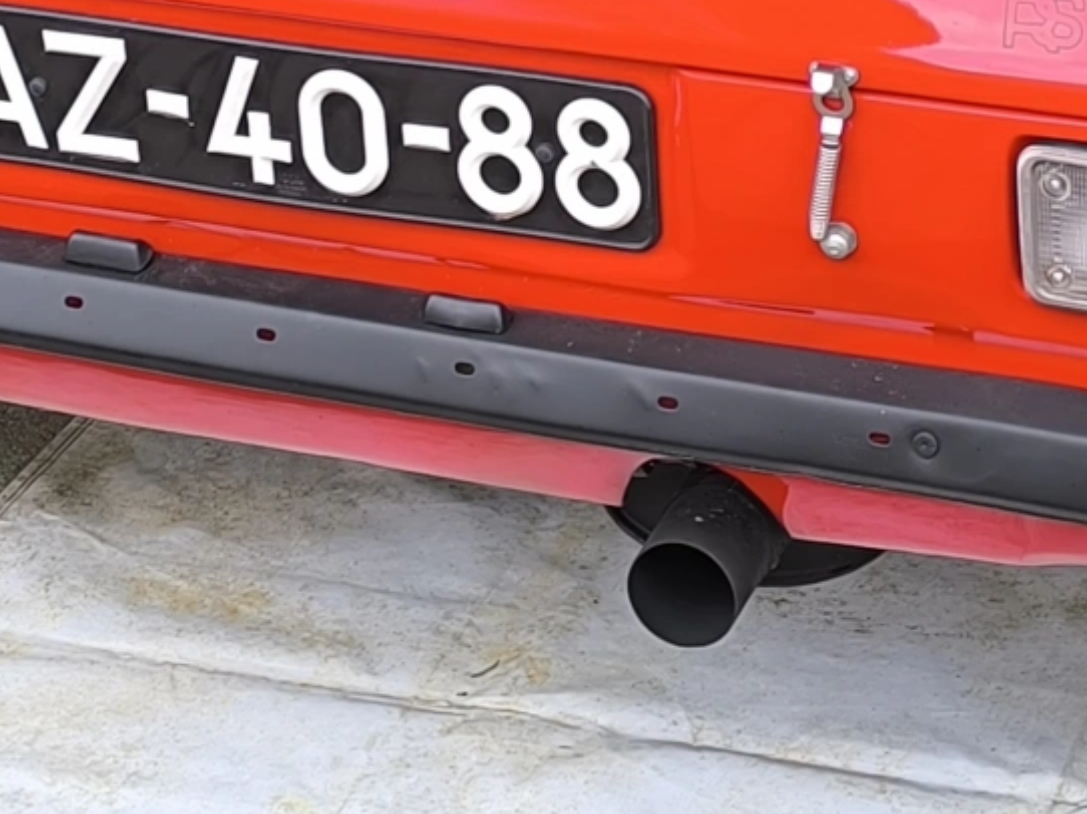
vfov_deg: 11.3
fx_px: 3892
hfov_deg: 15.9
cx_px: 680
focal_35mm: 124
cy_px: -491
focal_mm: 6.14
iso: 64
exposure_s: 1/100
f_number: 1.65
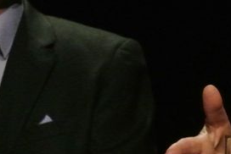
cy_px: 50
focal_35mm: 770
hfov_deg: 2.7
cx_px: 274
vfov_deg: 1.8
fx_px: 4946
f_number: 11
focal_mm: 97.2
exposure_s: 1/50
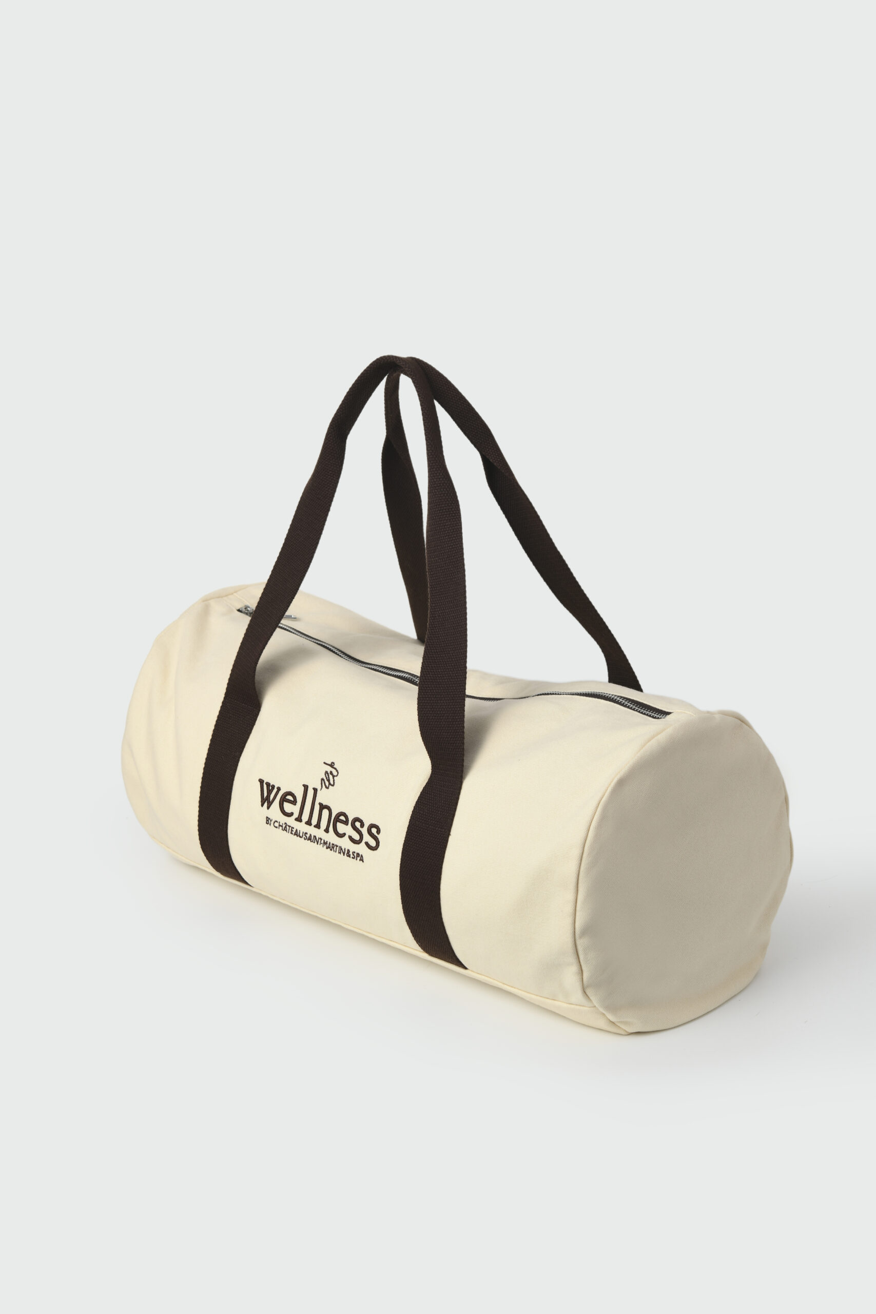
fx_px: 2190
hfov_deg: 22.6
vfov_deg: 33.4
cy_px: 657
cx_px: 438
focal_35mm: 60
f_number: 9
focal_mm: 60
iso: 100
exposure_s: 1/125
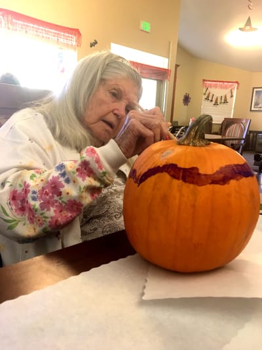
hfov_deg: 48.2
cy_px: 175
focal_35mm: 29
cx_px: 131
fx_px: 293
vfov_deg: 61.6
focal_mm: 4.15
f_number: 2.2
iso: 32
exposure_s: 1/15
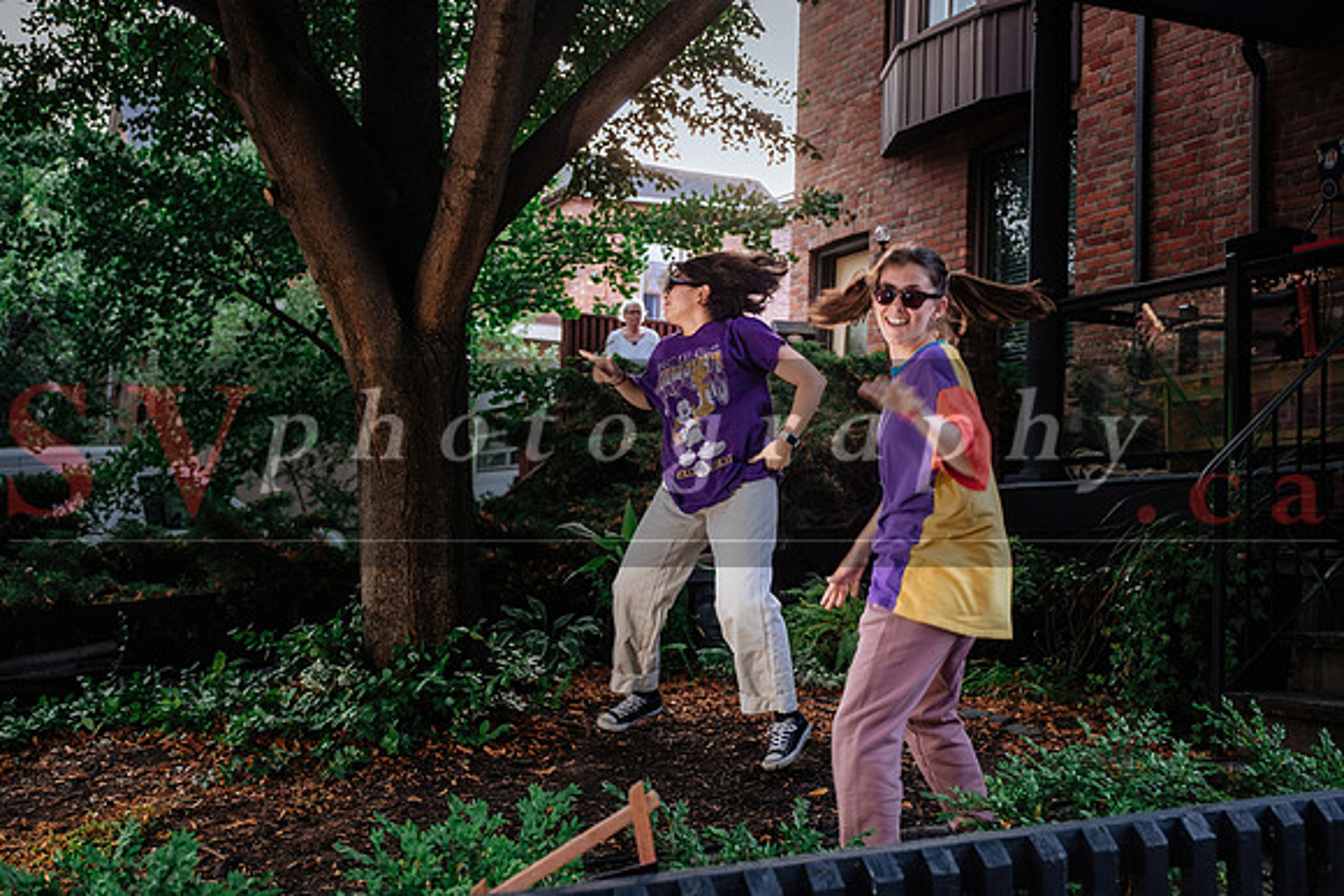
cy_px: 448
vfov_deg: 32.6
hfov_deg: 47.4
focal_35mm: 41
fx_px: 1531
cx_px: 672
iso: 400
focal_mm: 27.4
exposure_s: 1/125
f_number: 2.8
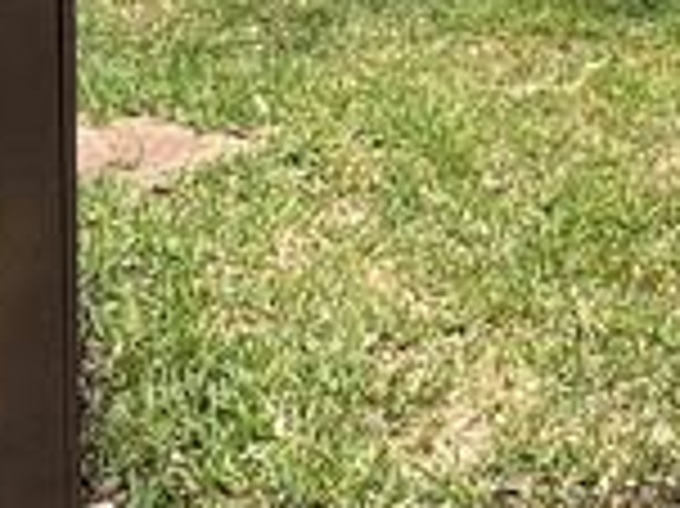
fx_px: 1727
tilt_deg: -0.3
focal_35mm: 88
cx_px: 797
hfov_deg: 20.9
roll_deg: +1.5
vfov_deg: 14.8
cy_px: -378
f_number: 1.8
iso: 32
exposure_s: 1/1263
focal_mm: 1.57
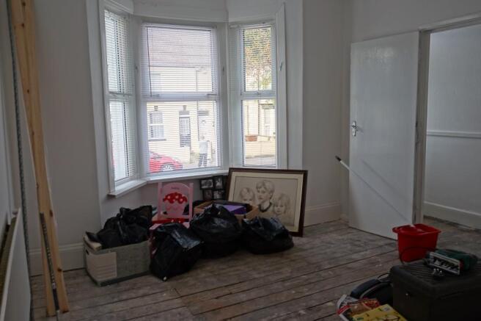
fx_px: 401
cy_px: 160
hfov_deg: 61.9
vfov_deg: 43.6
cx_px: 240
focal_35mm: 30
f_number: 9
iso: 100
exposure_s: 1/6
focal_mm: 20
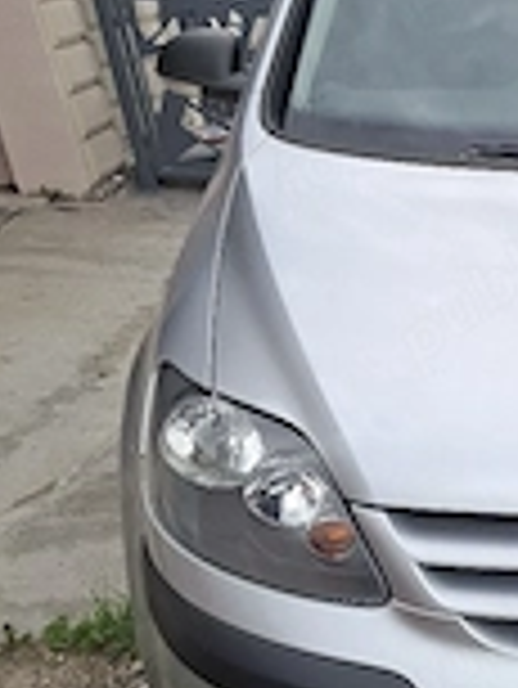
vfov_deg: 32.1
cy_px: 306
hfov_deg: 22.4
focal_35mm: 60
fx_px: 1195
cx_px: 635
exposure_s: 1/833
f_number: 1.8
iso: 50
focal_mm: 5.54
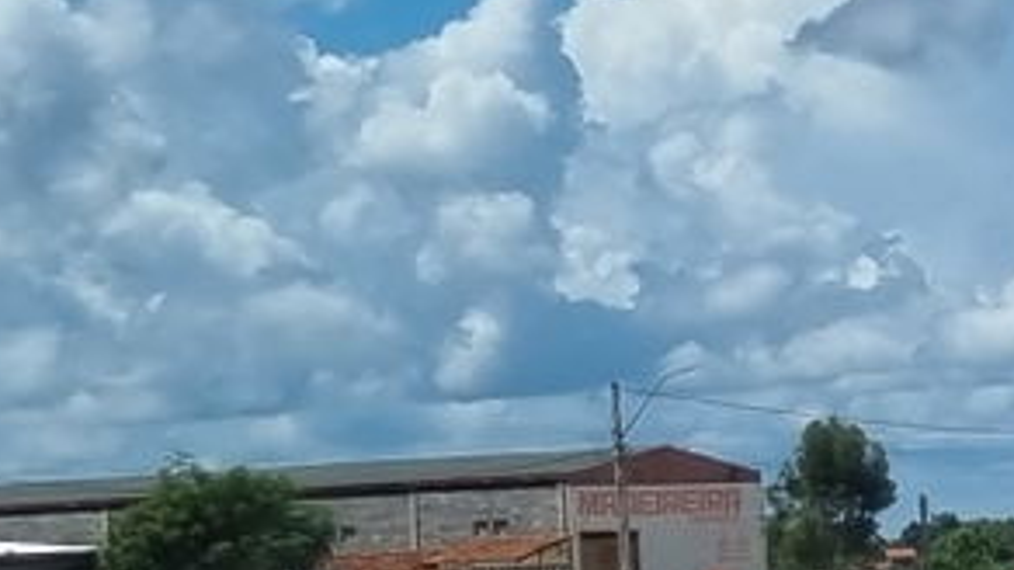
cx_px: 2278
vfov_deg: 6.5
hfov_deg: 10.3
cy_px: 480
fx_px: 4999
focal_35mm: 186
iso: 50
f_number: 1.8
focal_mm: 5.4
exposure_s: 1/2648
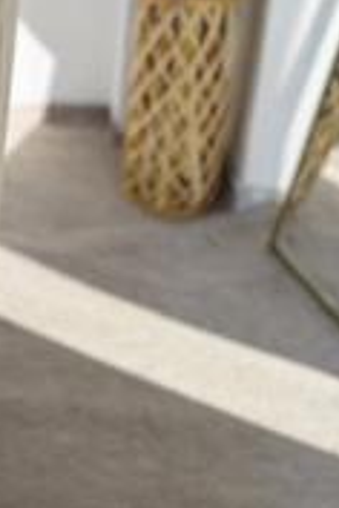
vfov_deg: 25.7
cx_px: -138
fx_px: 1059
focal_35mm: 75
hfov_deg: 16.8
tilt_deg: -57.0
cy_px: 1
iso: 80
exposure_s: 1/430
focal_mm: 6.76
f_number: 1.78
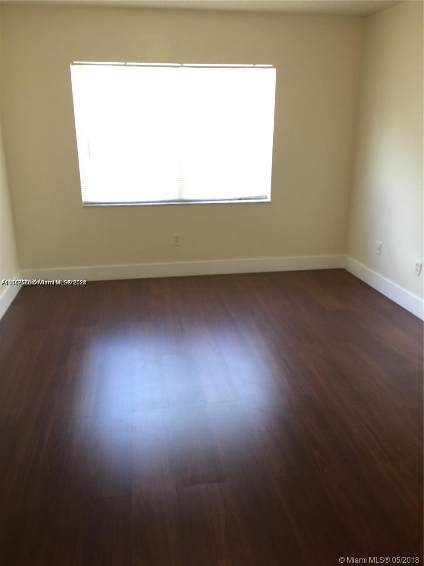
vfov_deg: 61.7
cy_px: 283
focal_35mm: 29
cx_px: 212
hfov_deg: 48.2
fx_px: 474
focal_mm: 4.15
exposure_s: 1/15
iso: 40
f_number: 2.2
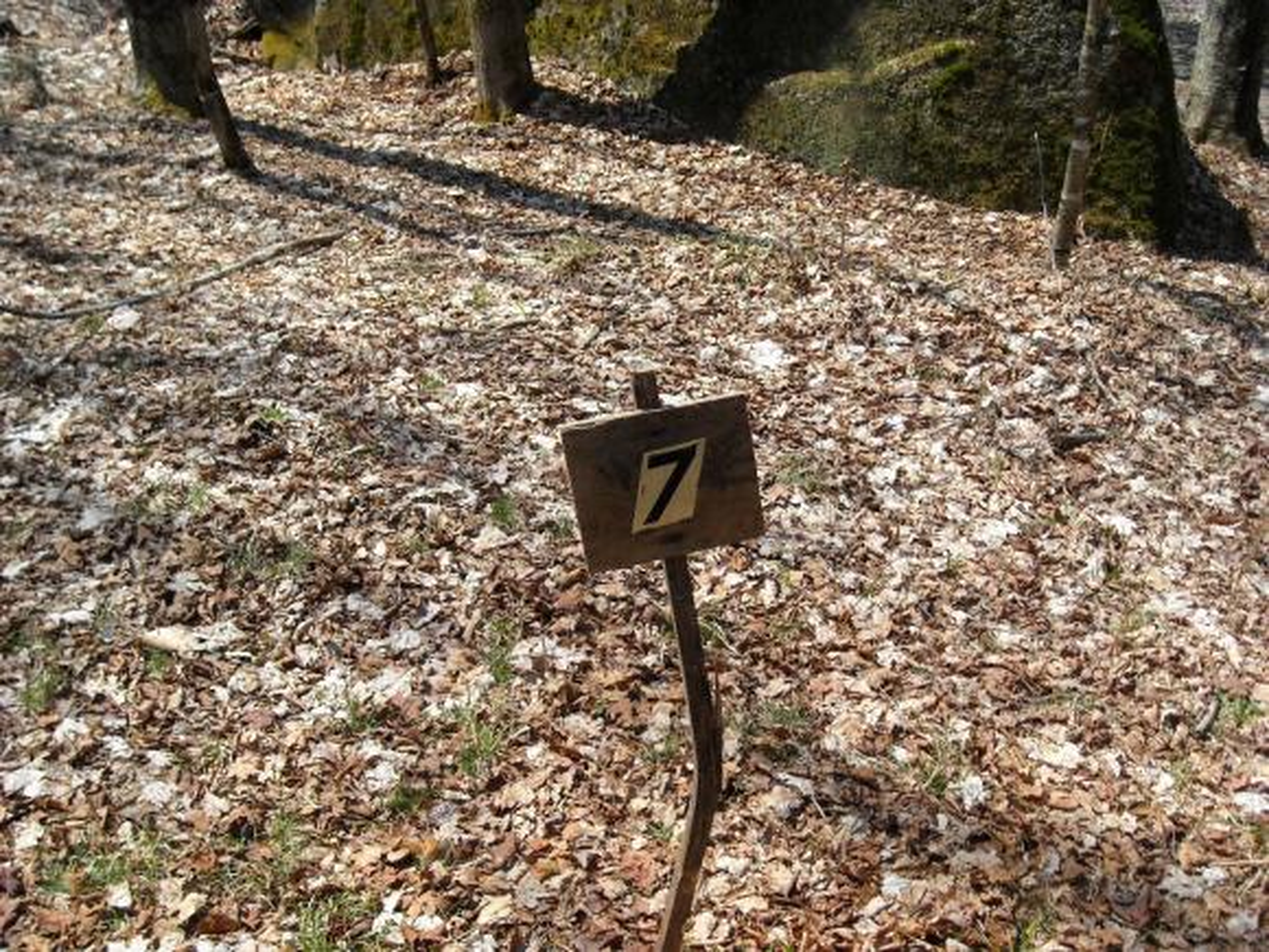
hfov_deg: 42.9
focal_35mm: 44
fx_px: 1613
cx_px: 634
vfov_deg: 32.9
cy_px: 476
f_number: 6.1
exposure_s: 1/250
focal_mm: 7.1
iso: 124
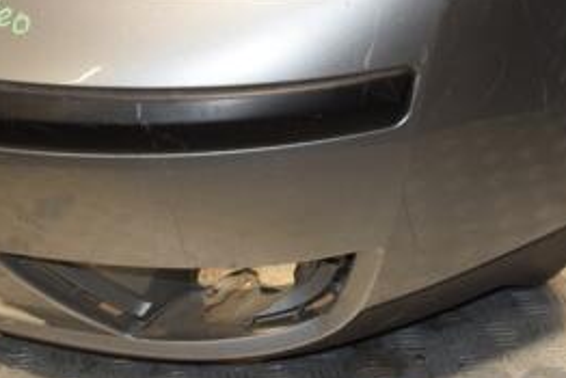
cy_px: 112
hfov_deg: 28.0
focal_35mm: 72
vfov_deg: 18.8
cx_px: 313
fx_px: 1135
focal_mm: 21
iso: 800
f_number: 5.6
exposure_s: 1/200
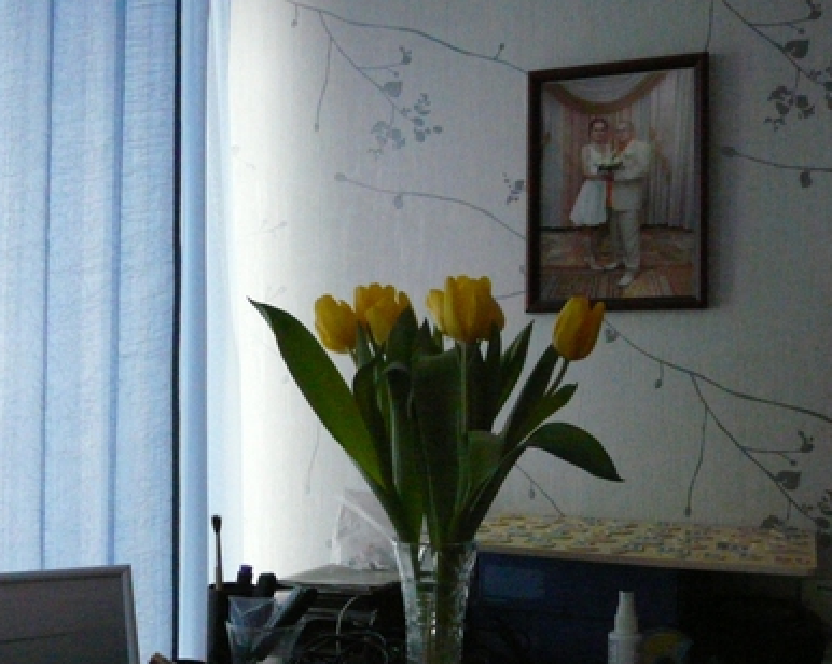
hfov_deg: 46.9
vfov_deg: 37.9
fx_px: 959
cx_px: 403
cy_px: 426
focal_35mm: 39
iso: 800
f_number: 2.8
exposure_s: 1/80
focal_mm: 4.6
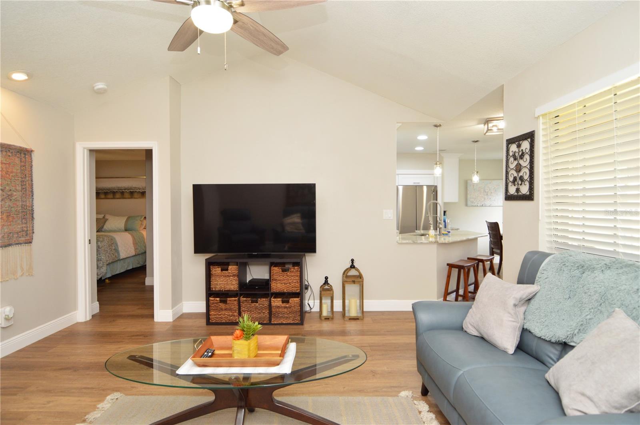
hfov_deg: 90.1
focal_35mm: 18
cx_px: 320
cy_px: 212
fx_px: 320
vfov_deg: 67.3
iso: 400
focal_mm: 12
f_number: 4
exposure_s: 1/60
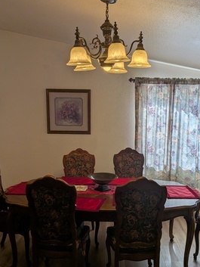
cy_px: 154
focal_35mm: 34
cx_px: 117
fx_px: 262
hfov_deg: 41.7
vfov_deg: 53.7
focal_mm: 4.53
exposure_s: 1/2096
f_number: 1.7
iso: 26
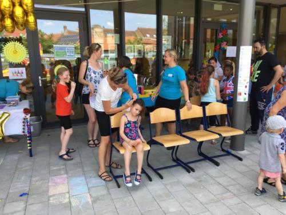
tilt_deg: -9.6
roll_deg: -0.9
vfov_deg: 48.2
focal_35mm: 29
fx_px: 240
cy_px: 108
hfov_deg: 61.7
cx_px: 143
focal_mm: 4.15
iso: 25
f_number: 2.2
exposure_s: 1/102
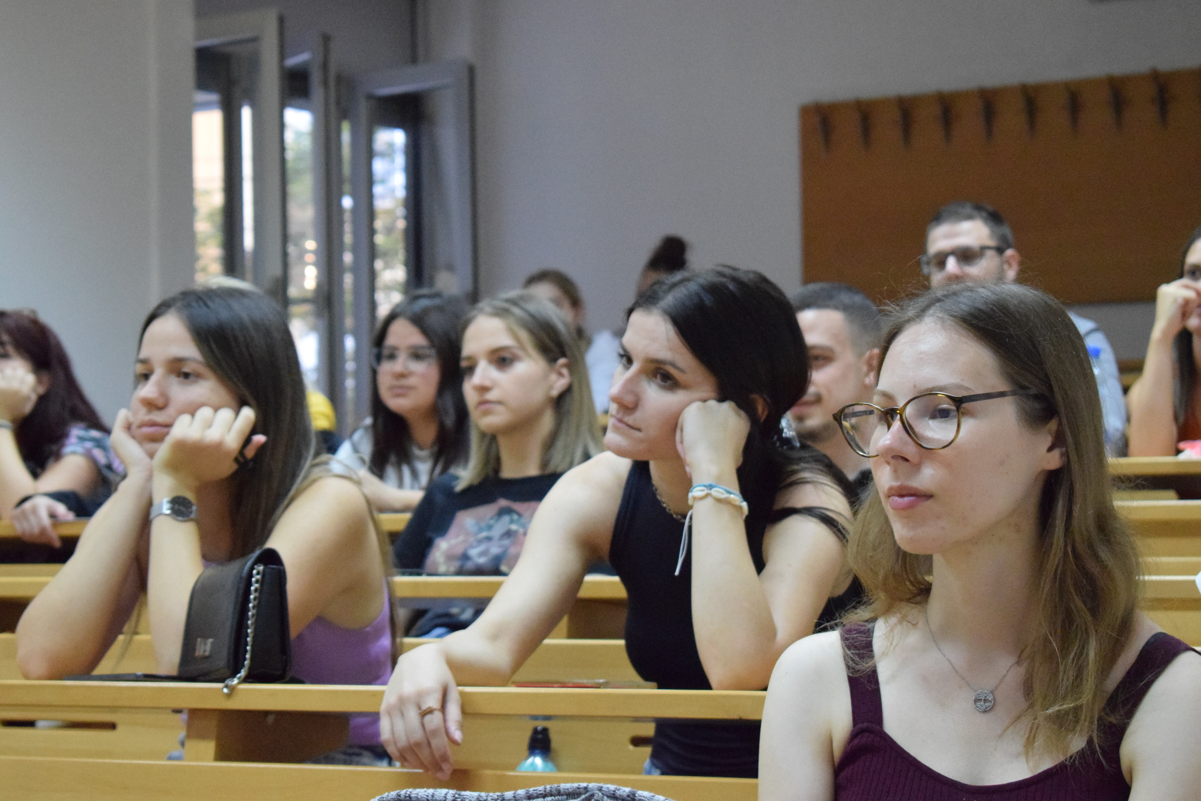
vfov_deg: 16.6
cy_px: 400
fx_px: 2752
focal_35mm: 82
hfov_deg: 24.6
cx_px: 600
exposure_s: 1/125
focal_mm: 55
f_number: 5.6
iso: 6400
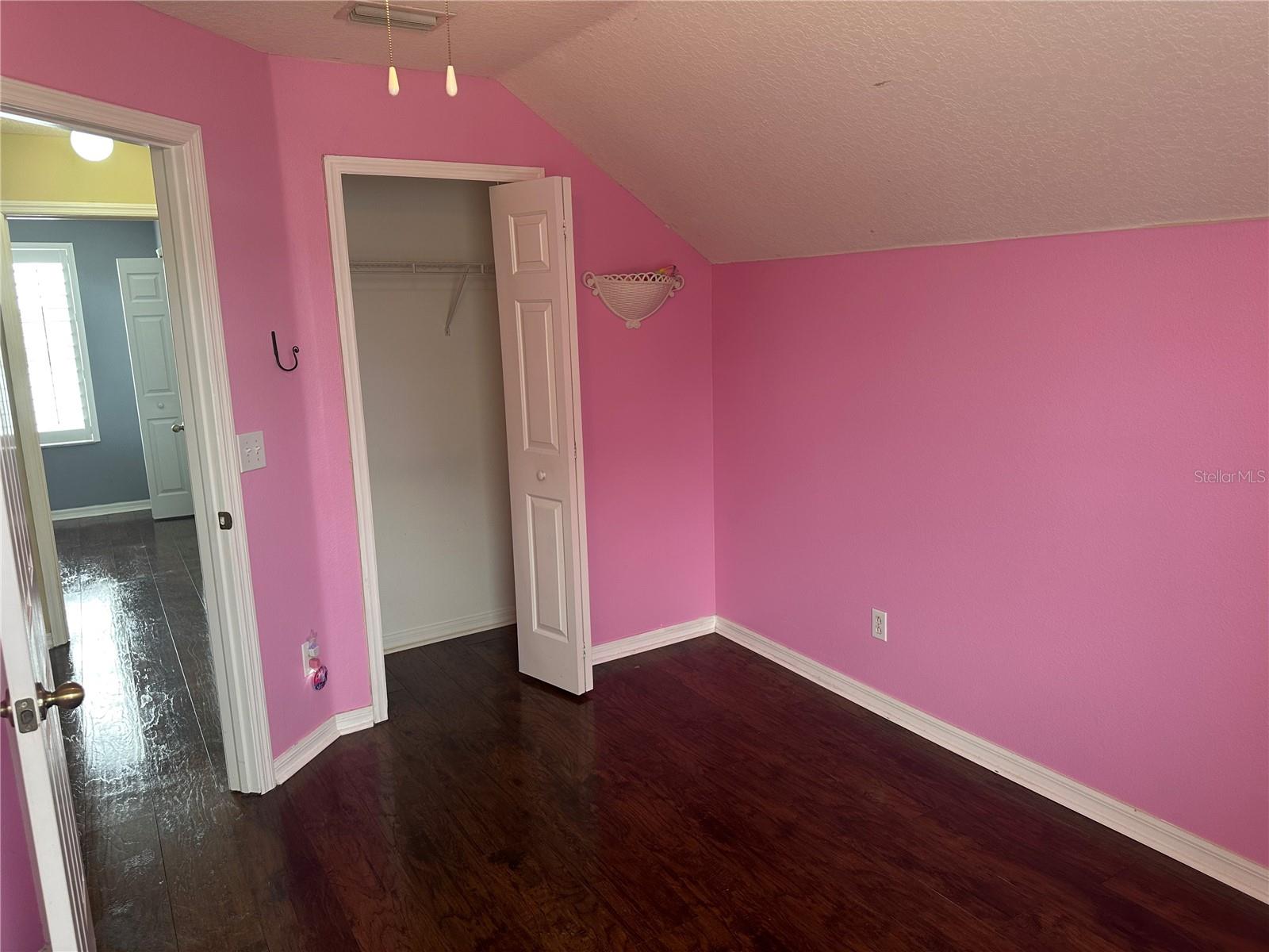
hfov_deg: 71.6
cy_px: 476
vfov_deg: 56.8
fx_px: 880
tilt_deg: -10.4
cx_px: 634
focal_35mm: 24
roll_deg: +1.4
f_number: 1.78
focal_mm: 6.86
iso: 125
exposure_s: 1/60
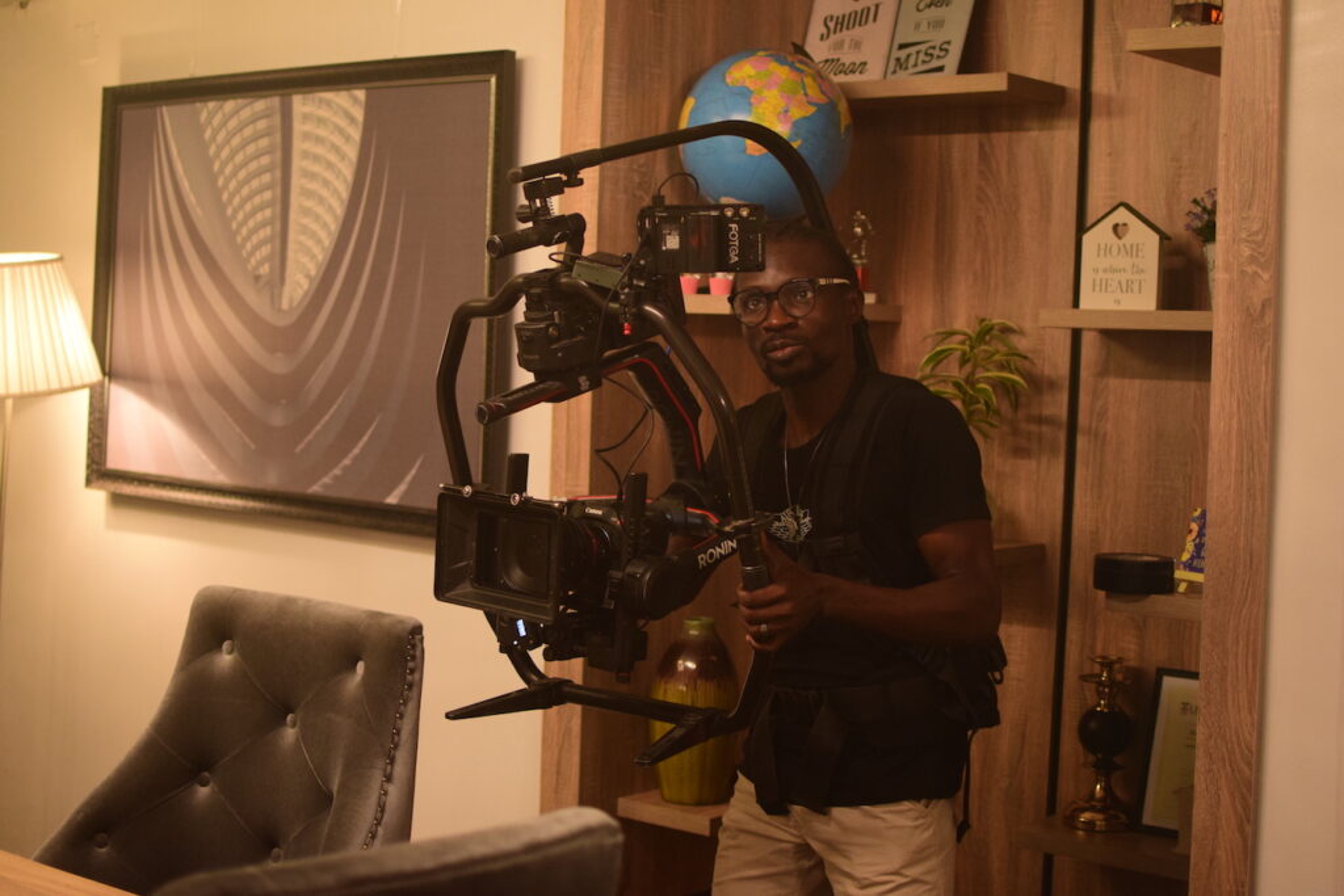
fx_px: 1960
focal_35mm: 52
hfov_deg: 37.8
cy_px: 448
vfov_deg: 25.8
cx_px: 672
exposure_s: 1/80
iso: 1000
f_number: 1.8
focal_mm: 35
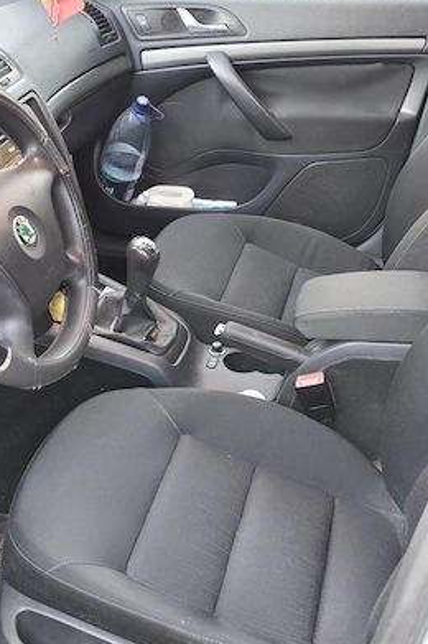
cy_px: 318
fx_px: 875
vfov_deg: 40.4
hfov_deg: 27.5
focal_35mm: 49
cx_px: 214
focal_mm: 6.19
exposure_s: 1/33.3
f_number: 1.65
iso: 800
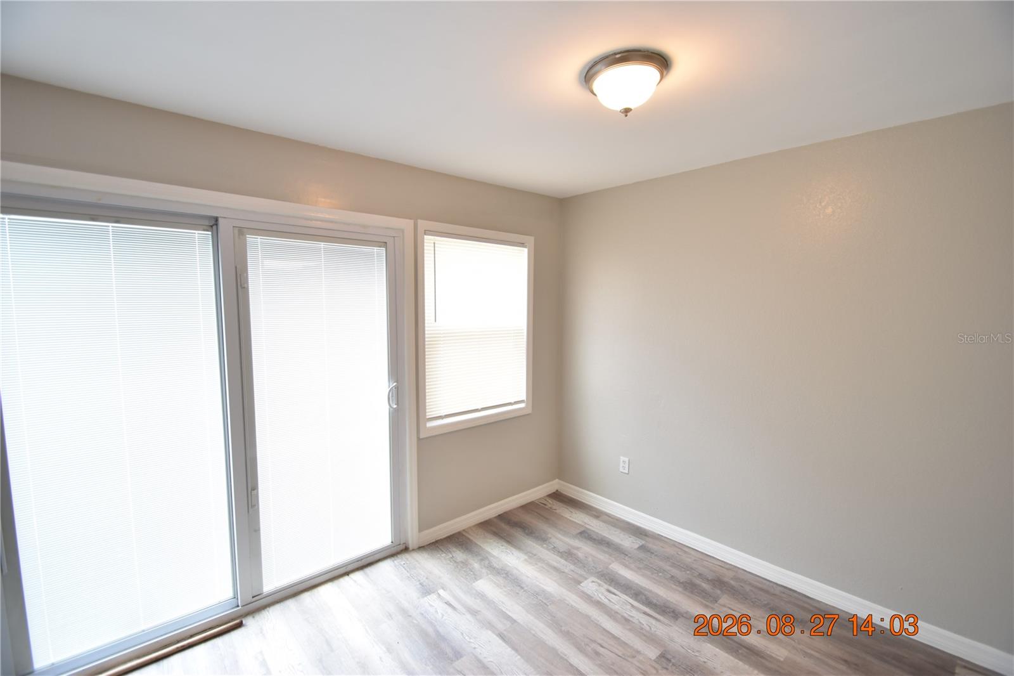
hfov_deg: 100.4
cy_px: 338
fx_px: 422
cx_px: 507
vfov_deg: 77.3
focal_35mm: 15
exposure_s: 1/60
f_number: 4
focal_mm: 10
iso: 400
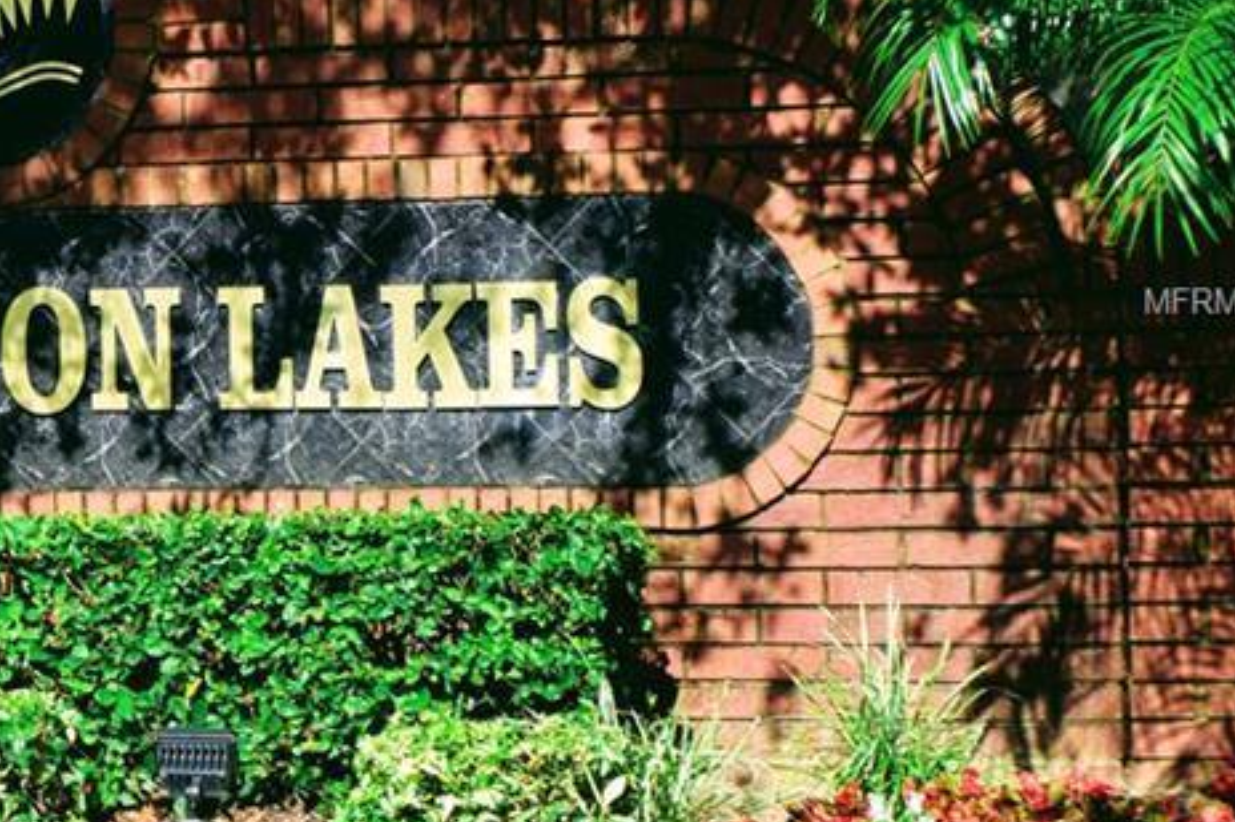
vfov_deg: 7.5
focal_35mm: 182
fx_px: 6245
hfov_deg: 11.2
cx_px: -67
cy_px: 303
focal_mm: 55
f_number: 10
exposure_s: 1/200
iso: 140
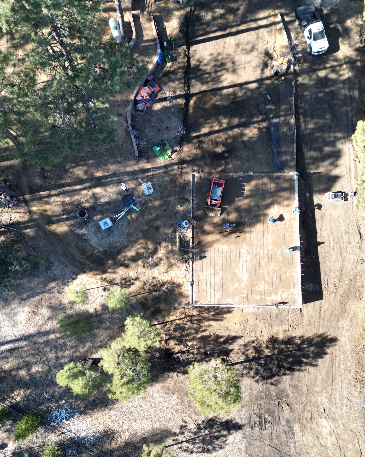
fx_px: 351
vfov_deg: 66.0
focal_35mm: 26
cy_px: 233
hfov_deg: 54.9
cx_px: 185
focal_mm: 6.72
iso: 110
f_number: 1.7
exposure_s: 1/640
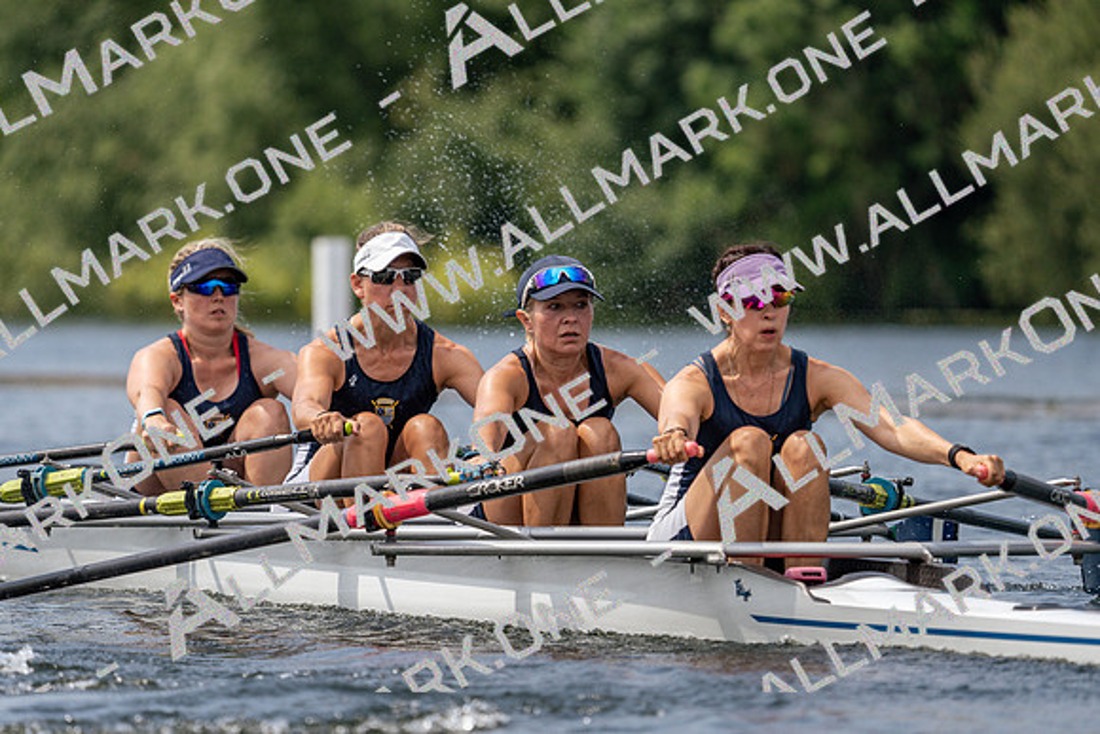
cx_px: 550
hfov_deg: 5.2
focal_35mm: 400
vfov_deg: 3.4
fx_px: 12225
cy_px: 367
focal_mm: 400
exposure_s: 1/1600
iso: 250
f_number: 6.3
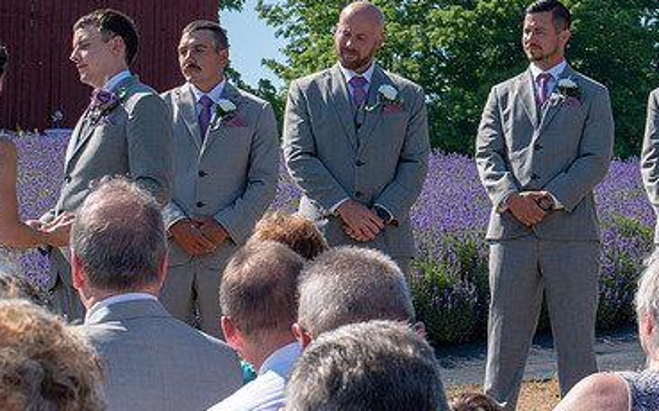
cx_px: 519
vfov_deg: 6.7
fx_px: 3517
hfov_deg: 10.7
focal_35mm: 196
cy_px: 100
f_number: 11
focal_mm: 70
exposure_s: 1/200
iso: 100
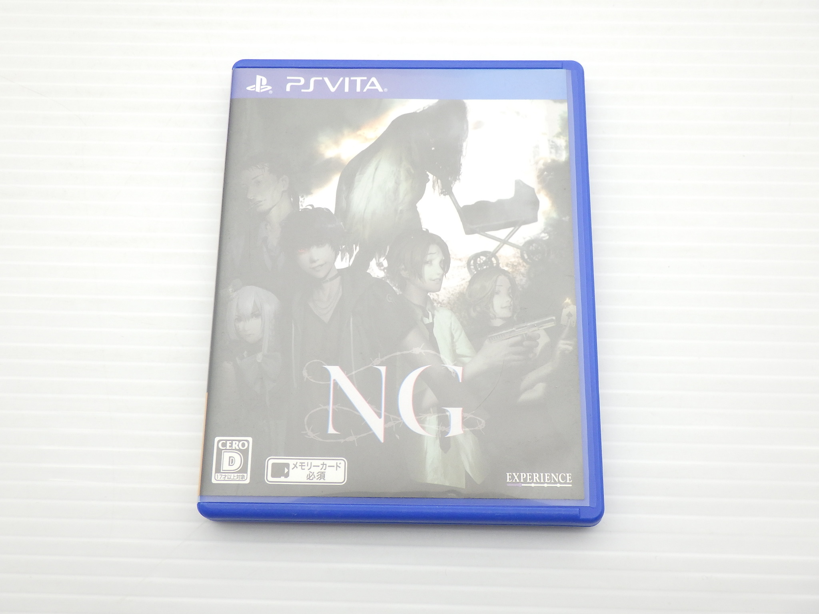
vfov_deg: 34.3
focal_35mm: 42
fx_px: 994
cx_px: 410
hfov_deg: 44.8
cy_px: 307
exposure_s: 1/125
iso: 200
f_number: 4.2
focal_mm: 7.5
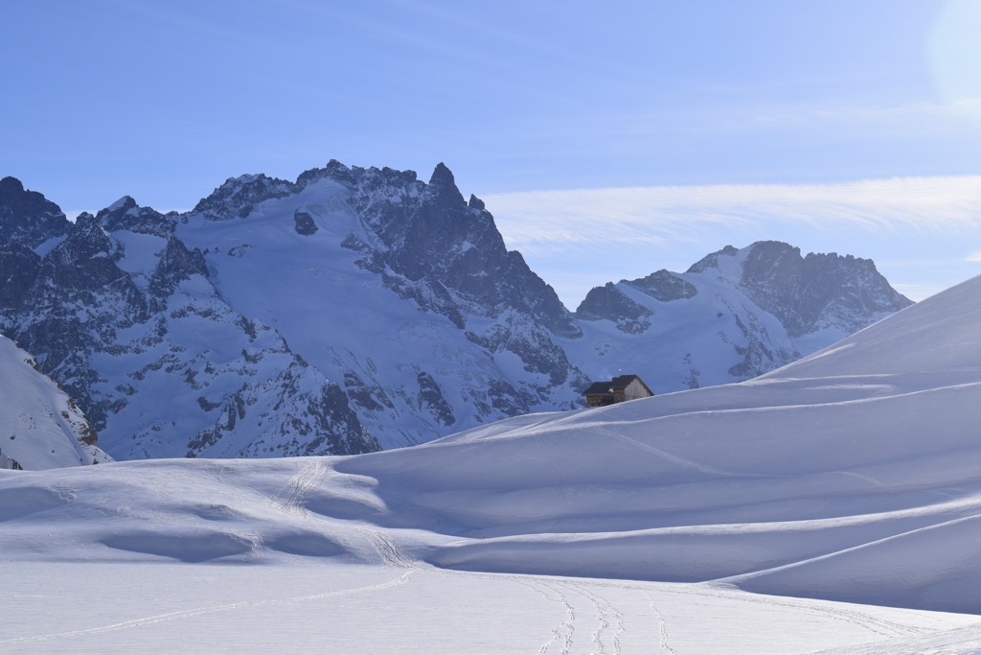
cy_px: 328
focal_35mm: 82
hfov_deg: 24.6
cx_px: 490
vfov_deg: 16.6
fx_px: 2248
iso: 220
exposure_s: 1/500
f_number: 11
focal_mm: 55
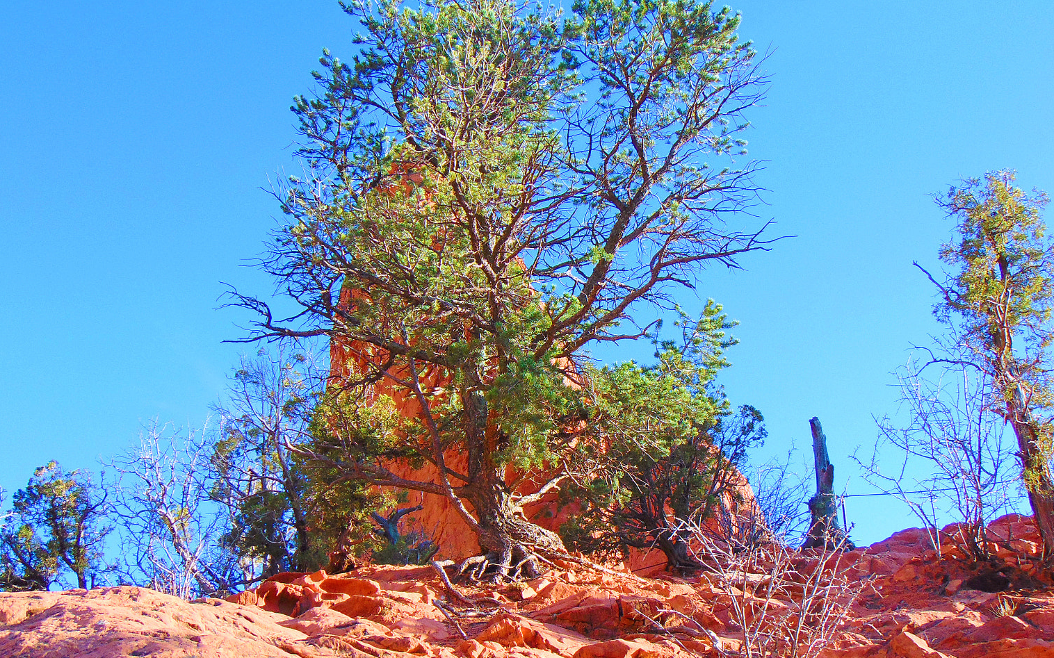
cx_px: 502
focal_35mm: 47
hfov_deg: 42.6
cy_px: 402
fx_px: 1350
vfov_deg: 27.3
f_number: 3.3
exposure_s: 1/400
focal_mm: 7.6
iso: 80
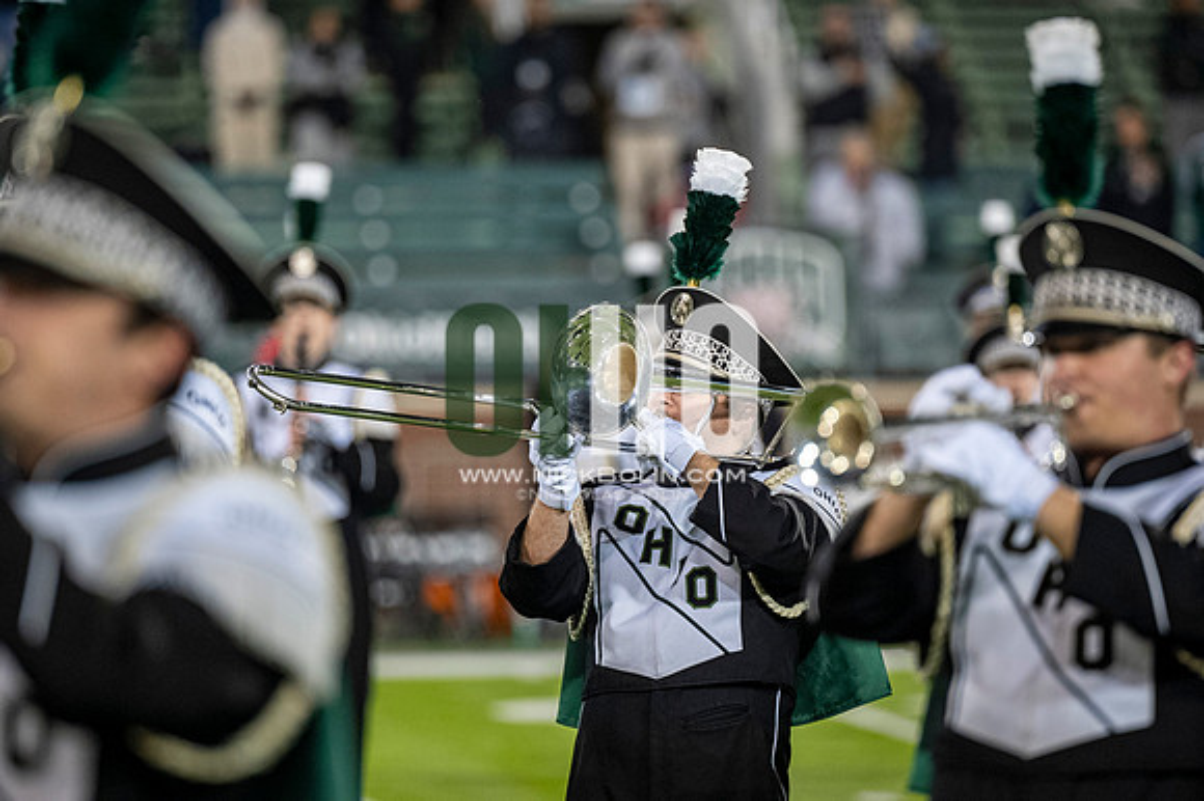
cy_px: 400
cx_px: 602
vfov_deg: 4.6
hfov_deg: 6.9
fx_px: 10027
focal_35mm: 300
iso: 1000
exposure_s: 1/500
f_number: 2.8
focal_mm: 200
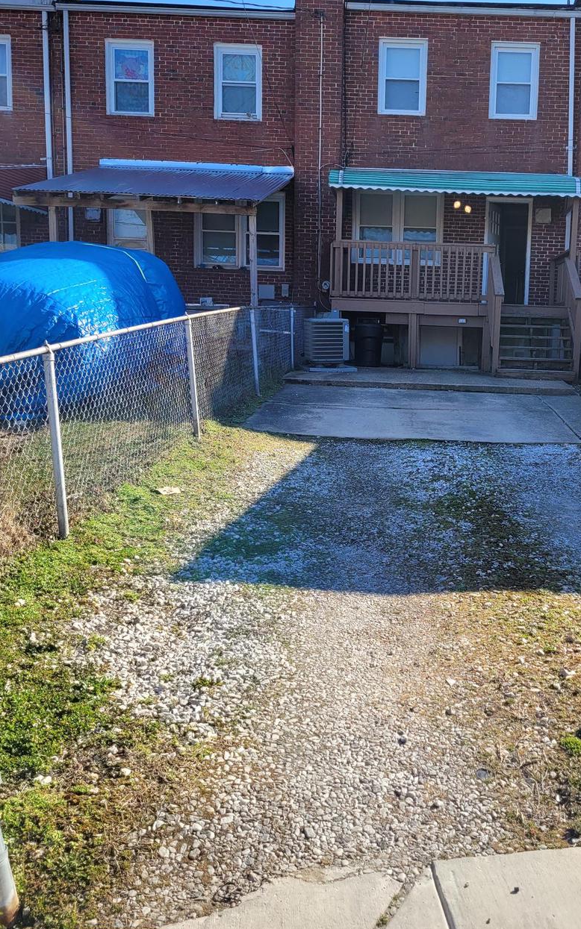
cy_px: 420
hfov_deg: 36.6
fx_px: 861
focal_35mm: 34
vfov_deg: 56.6
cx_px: 417
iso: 40
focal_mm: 5.4
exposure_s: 1/1279
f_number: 1.8
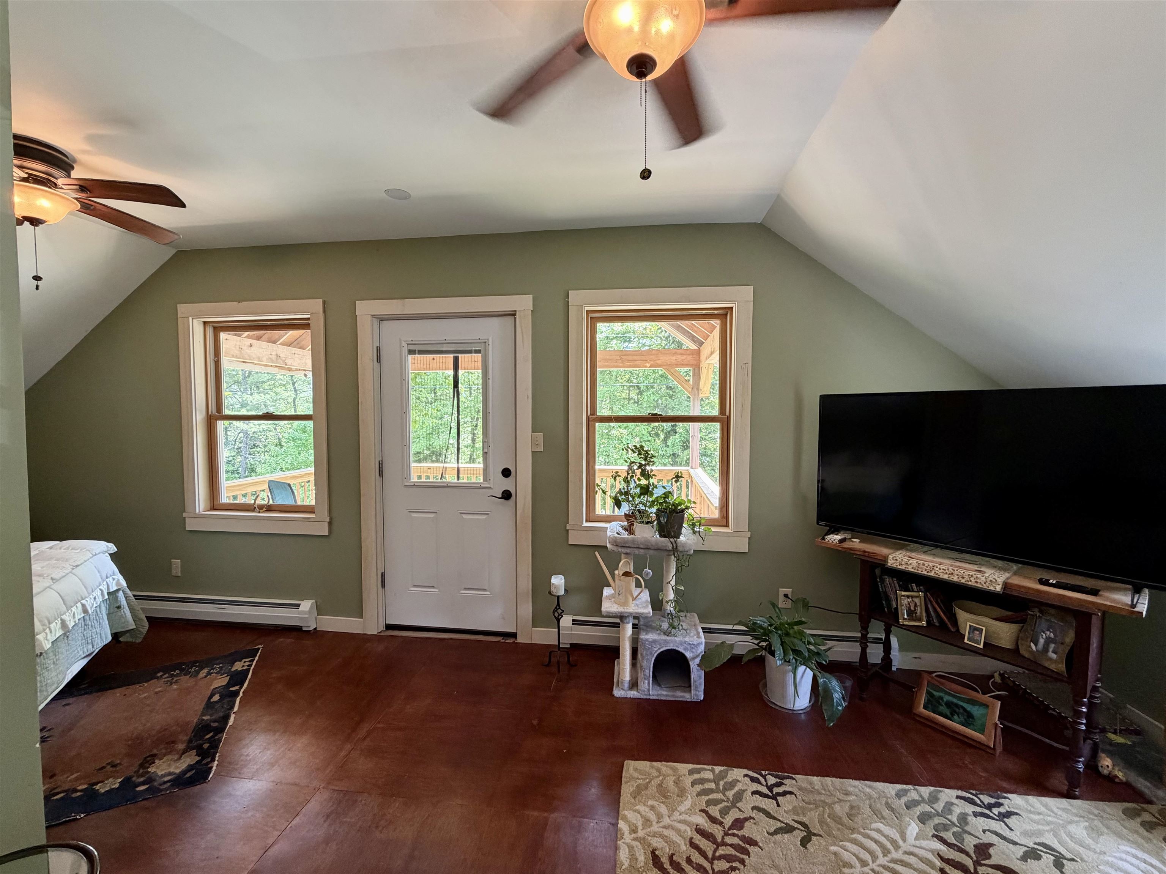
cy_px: 437
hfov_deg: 102.1
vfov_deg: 85.7
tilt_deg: -3.6
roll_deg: +2.0
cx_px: 583
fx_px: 472
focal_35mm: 14
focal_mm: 2.22
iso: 250
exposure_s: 1/60
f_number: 2.2
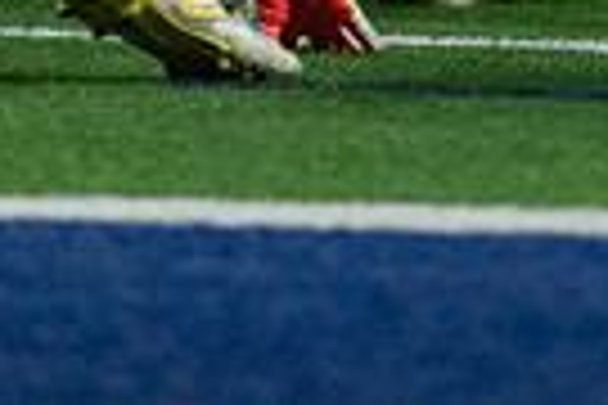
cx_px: 851
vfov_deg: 1.6
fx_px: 14338
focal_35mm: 849
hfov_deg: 2.4
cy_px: -461
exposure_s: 1/1250
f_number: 2.8
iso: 4000
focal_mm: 198
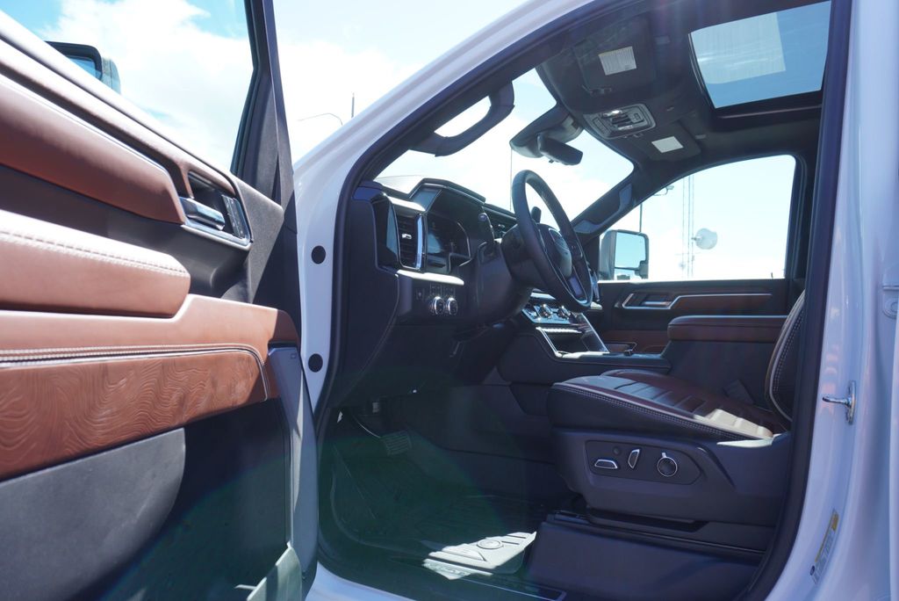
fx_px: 600
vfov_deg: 53.2
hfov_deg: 73.7
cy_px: 300
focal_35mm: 24
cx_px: 450
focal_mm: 16
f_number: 5.6
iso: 100
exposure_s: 1/125
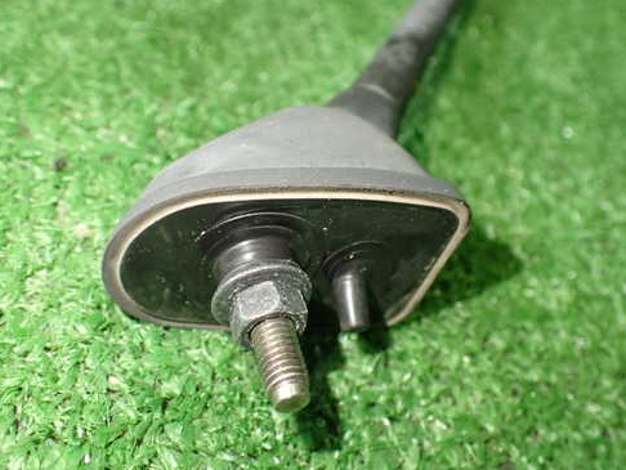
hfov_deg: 50.1
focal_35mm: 37
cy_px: 230
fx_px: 669
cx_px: 316
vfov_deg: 38.7
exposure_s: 1/100
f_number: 2.3
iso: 800
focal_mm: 5.4
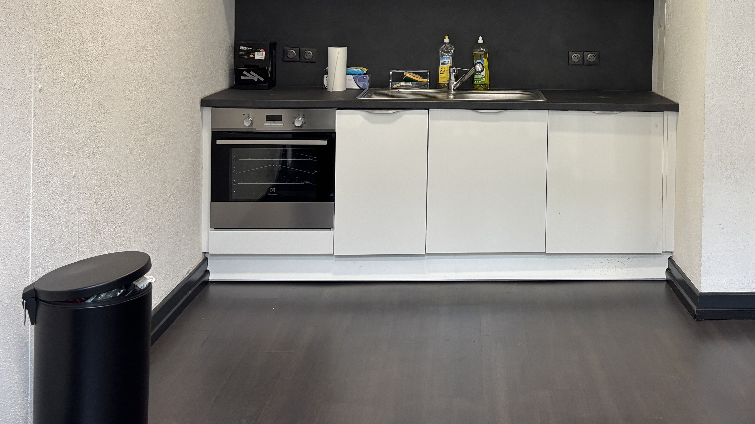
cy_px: 20
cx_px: 540
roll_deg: -1.8
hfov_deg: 42.7
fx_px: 941
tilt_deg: -1.2
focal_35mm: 47
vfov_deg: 24.5
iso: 125
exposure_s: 1/50
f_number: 1.6
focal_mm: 5.96
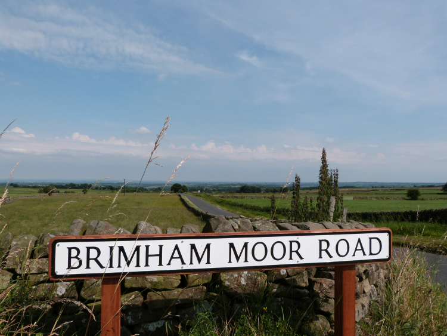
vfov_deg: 54.9
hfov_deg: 69.4
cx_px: 224
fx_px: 323
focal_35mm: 25
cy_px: 168
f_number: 5.6
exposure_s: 1/640
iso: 100
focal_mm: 4.5
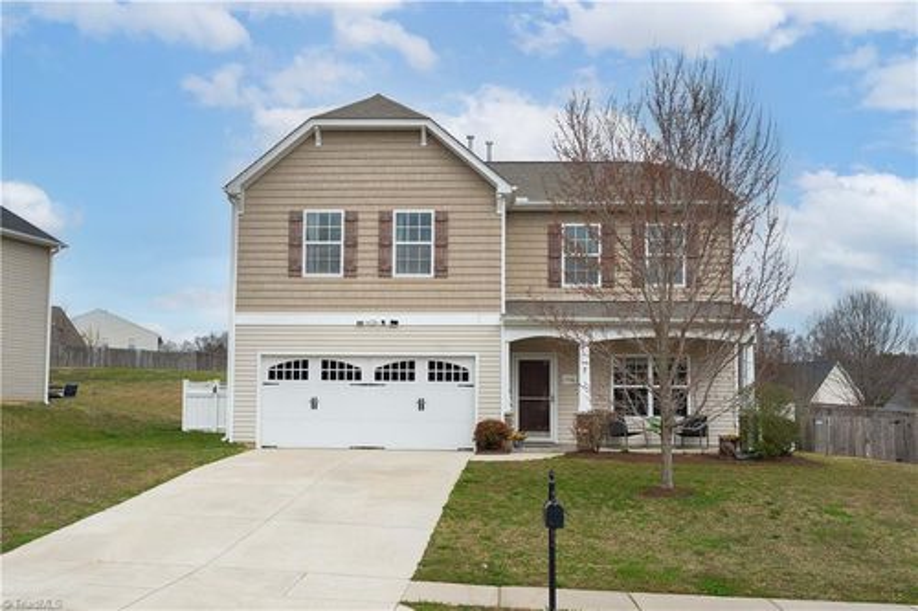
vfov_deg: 38.9
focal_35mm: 34
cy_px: 306
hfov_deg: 55.8
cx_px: 459
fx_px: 867
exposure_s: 1/125
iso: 100
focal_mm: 34
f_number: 7.1
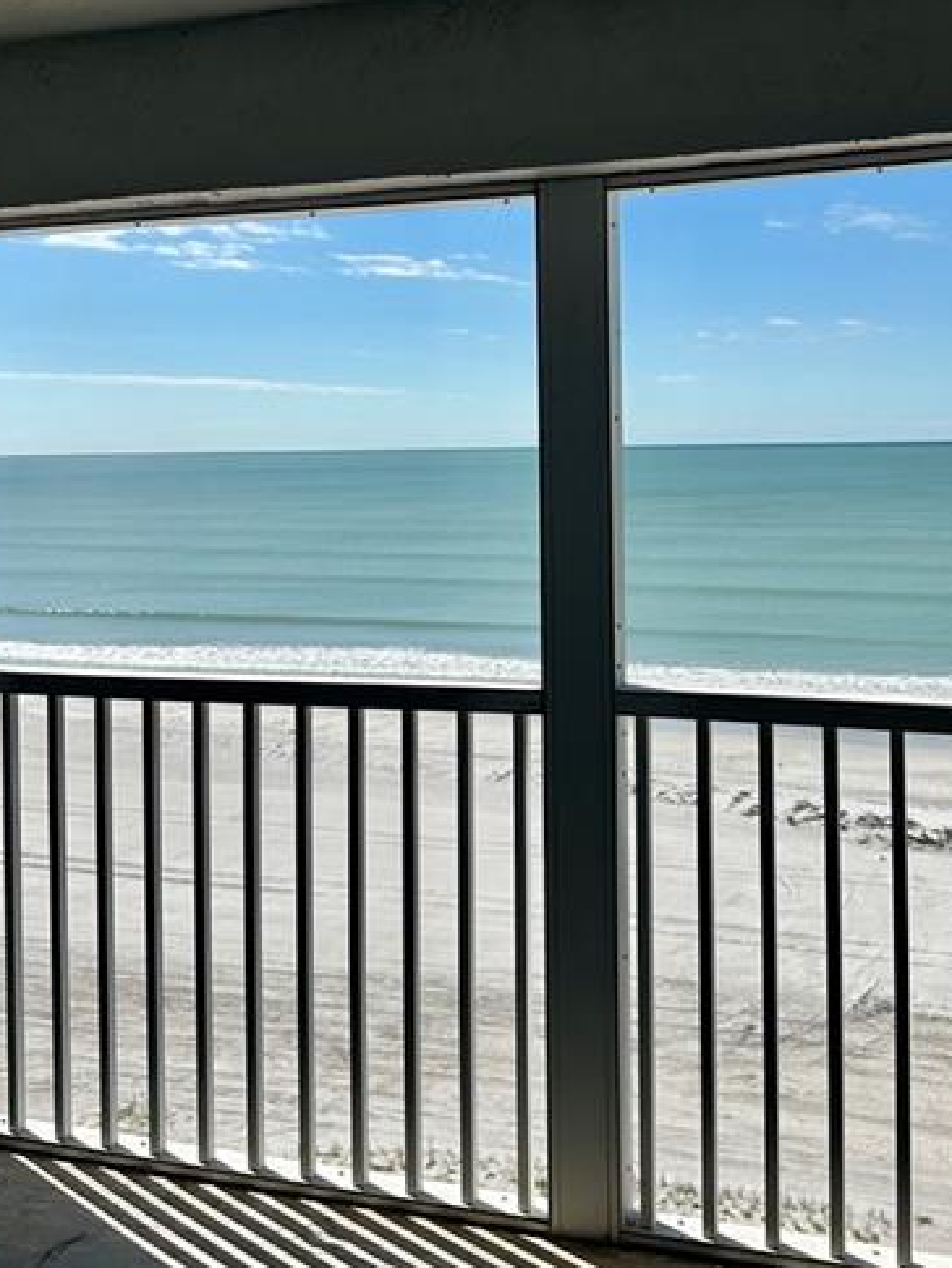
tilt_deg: +0.3
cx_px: 636
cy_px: 471
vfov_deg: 48.5
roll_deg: +1.3
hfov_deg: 37.3
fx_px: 1393
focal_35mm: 38
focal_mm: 6.86
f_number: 1.78
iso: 80
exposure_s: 1/9709
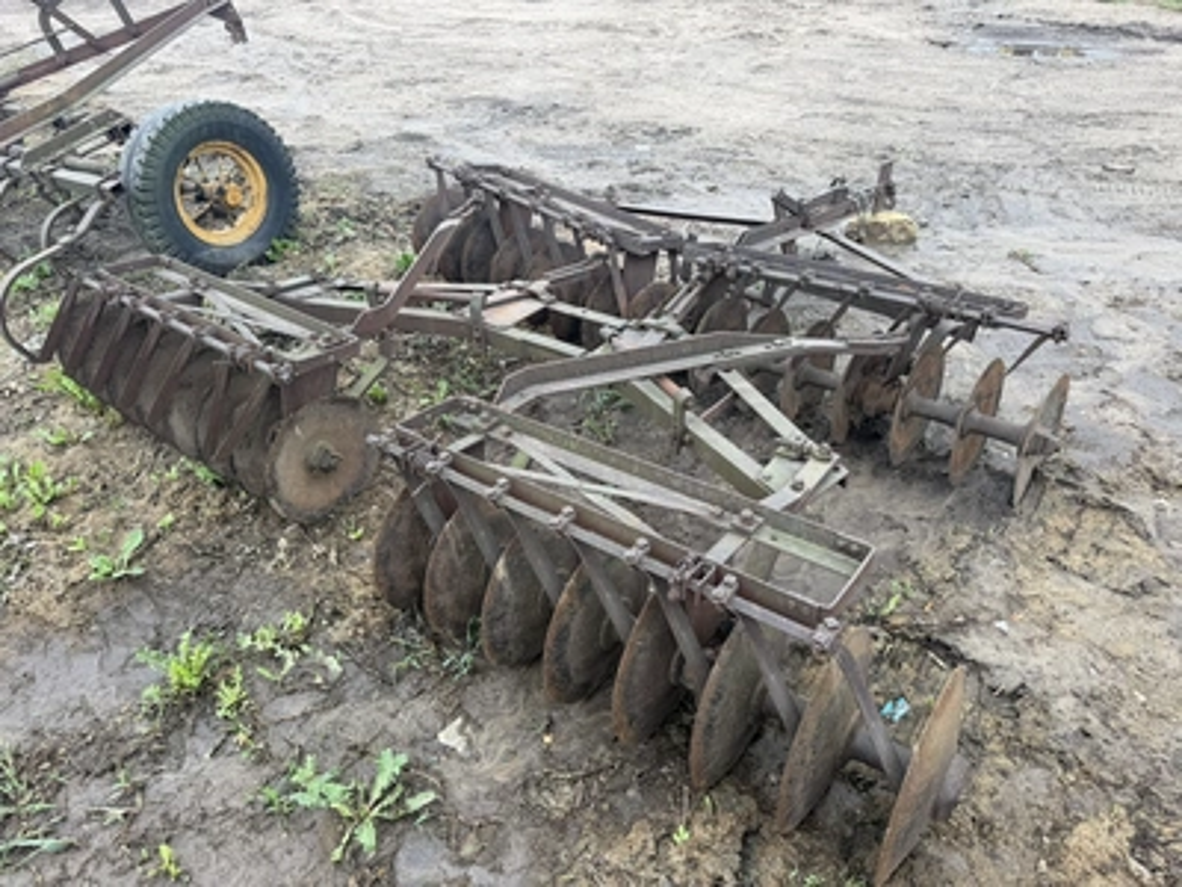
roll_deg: +4.4
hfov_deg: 71.6
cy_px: 444
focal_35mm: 24
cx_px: 591
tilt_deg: -29.7
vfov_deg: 56.8
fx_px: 820
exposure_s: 1/589
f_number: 1.78
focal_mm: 6.76
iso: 80
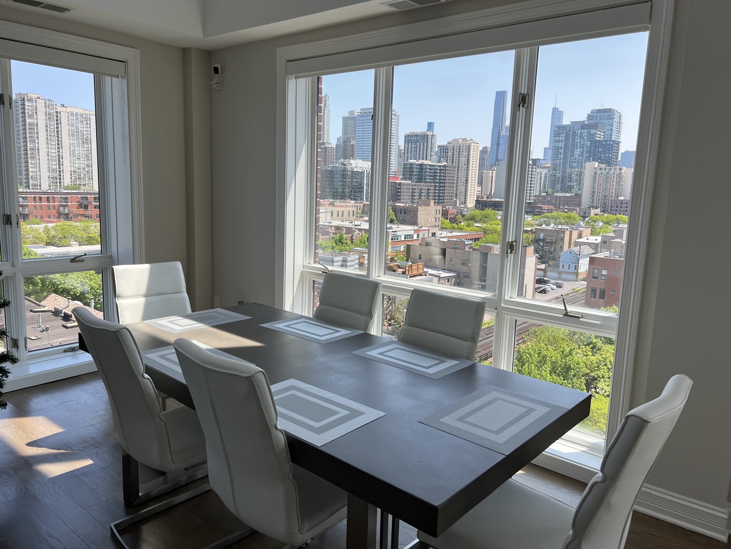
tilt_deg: -8.3
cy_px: 274
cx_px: 366
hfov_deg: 67.3
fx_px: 549
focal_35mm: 26
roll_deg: -1.6
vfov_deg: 53.1
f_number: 1.5
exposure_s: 1/1183
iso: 50
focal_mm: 5.7
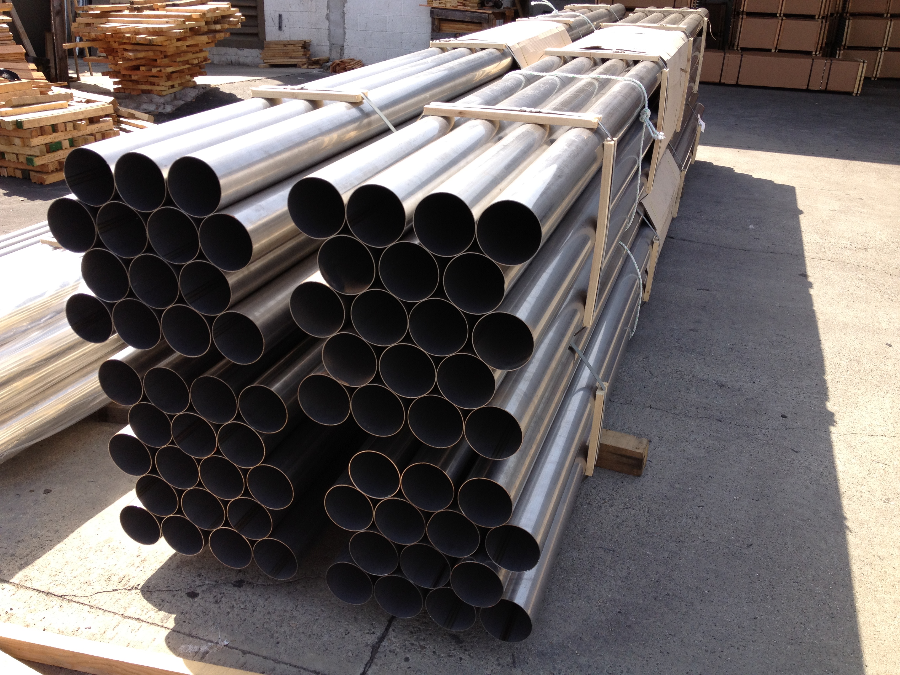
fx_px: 910
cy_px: 338
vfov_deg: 40.7
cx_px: 450
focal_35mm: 35
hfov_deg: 52.6
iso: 64
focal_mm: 4.28
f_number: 2.4
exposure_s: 1/525
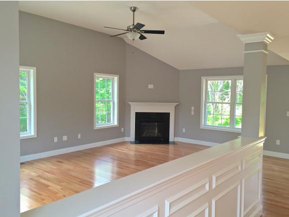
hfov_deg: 61.6
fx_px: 242
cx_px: 144
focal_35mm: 29
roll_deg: -0.2
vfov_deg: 48.3
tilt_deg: -3.0
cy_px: 108
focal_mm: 4.15
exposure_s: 1/120
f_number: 2.2
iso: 50
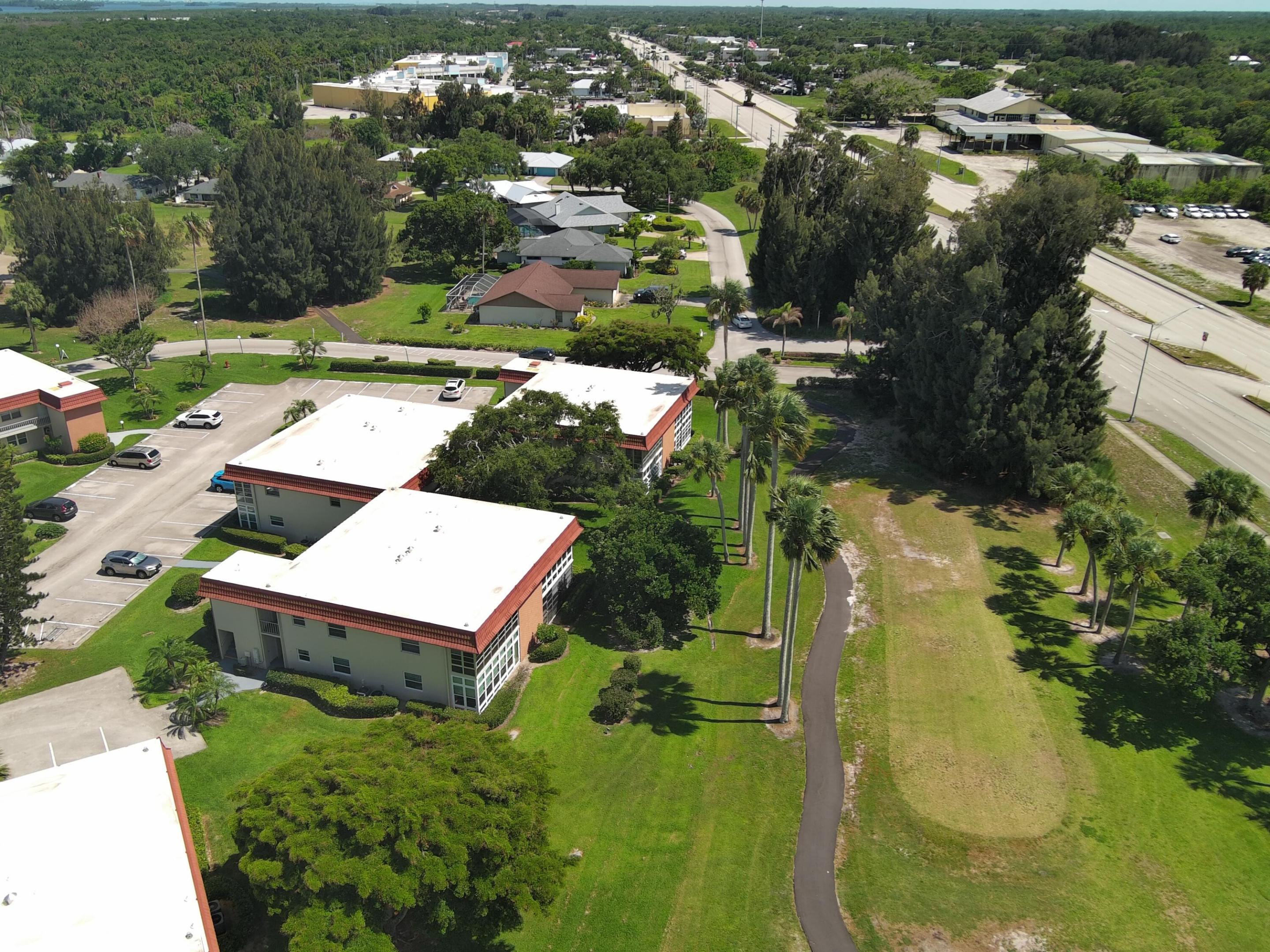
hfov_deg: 63.4
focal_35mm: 28
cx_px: 635
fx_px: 1027
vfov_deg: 49.7
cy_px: 476
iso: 100
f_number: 2.8
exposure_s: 1/714
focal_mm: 10.6
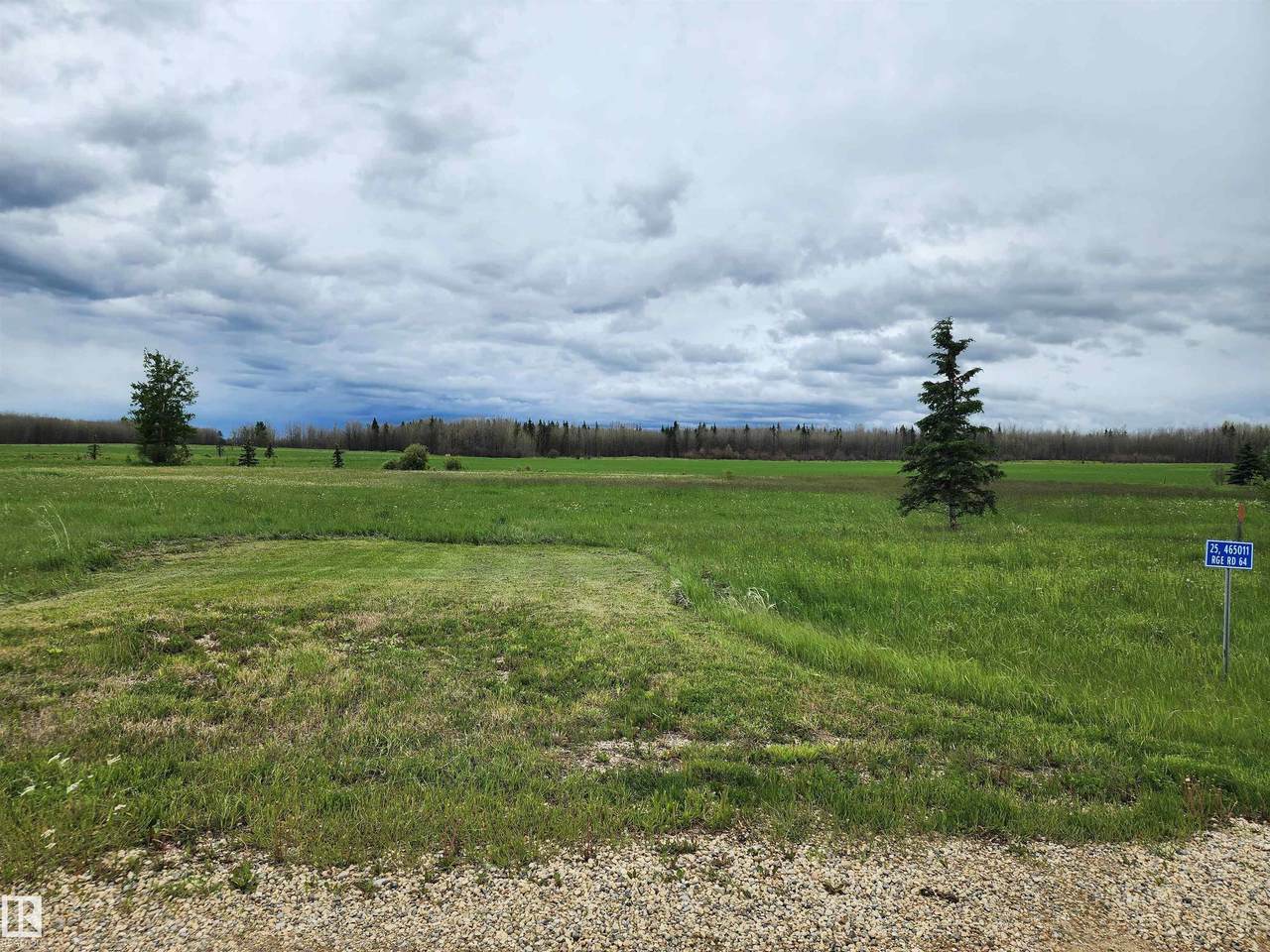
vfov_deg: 58.9
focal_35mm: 23
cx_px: 635
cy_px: 476
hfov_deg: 73.9
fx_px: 844
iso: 12
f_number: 1.8
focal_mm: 6.4
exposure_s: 1/1521
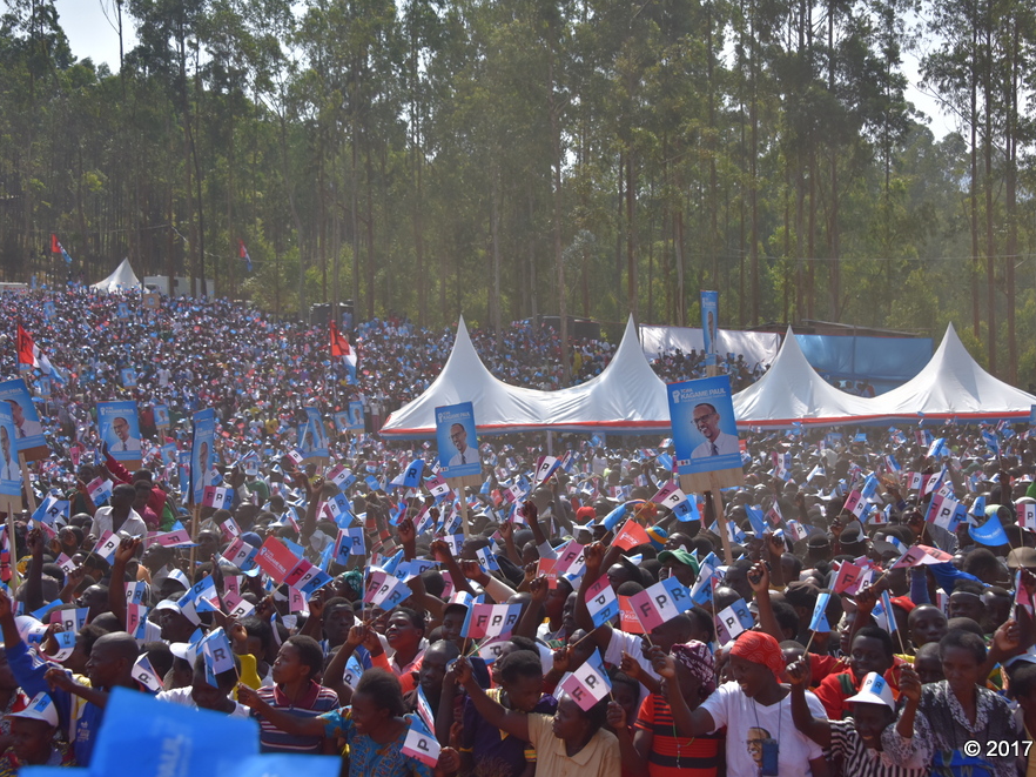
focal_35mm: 60
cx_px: 539
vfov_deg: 24.4
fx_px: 1795
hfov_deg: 32.2
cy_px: 391
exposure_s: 1/2500
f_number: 6.3
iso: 500
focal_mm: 55
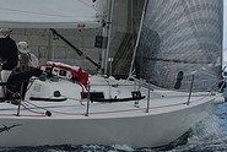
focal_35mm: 219
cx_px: 104
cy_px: 1
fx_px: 1383
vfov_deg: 6.3
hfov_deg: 9.4
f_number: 9
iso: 250
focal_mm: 70
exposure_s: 1/800
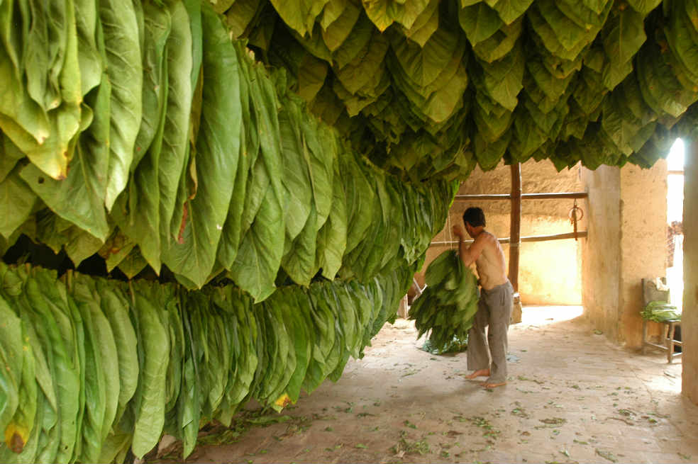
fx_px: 581
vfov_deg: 43.6
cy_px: 232
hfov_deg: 62.0
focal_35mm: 30
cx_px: 349
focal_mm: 20
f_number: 5
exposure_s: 1/10
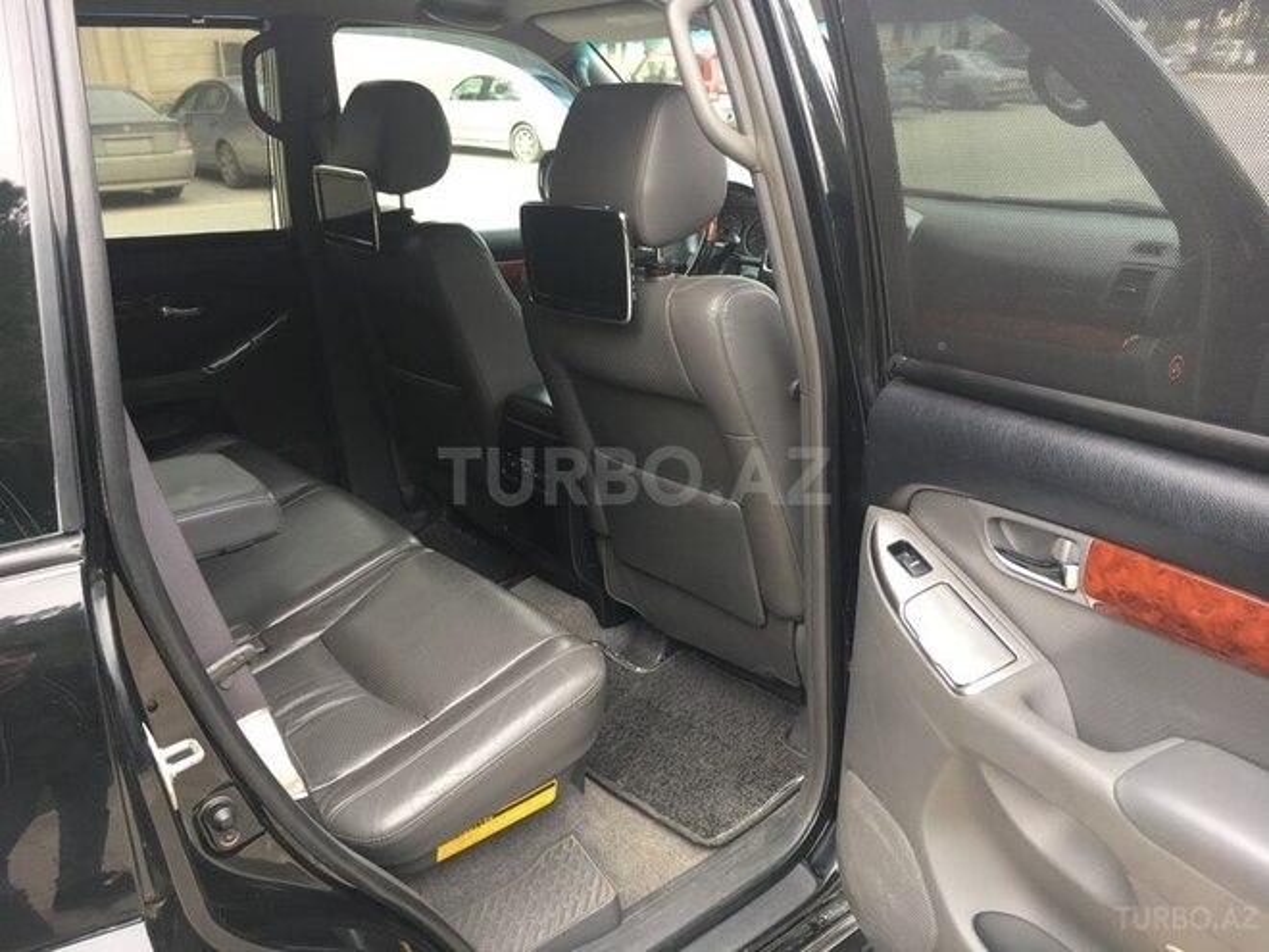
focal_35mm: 29
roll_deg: +3.6
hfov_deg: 61.7
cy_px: 476
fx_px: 1063
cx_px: 634
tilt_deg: -21.6
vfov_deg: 48.2
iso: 40
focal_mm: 4.15
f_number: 2.2
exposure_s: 1/100
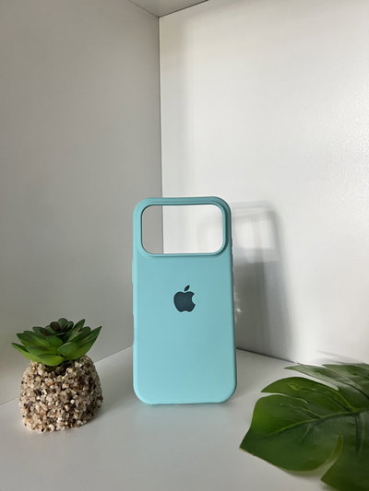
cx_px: 184
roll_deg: +2.0
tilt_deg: -8.0
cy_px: 246
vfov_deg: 67.3
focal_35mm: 26
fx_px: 369
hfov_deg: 53.1
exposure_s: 1/60
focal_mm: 5.7
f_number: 1.5
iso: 400
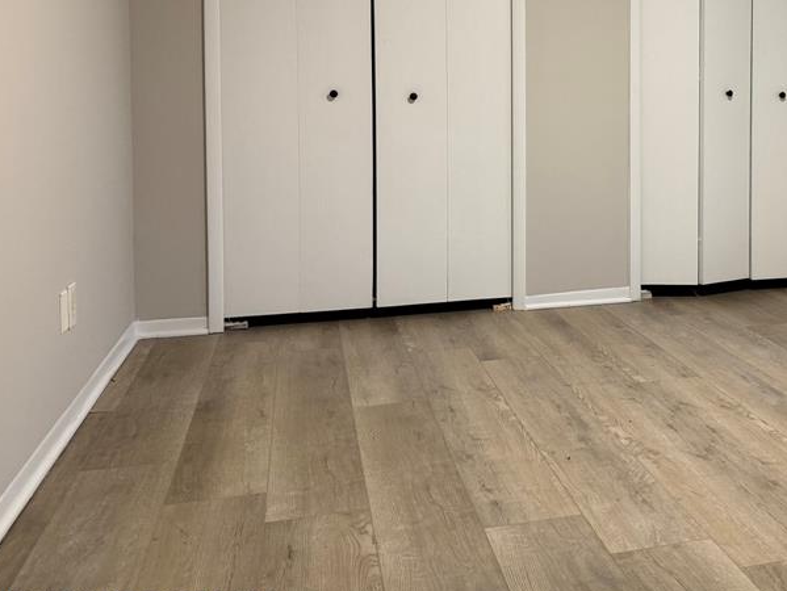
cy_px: 125
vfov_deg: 34.2
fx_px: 933
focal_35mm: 41
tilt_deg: -1.9
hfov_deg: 43.7
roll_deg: -0.4
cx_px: 623
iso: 250
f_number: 1.78
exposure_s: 1/60
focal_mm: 6.76
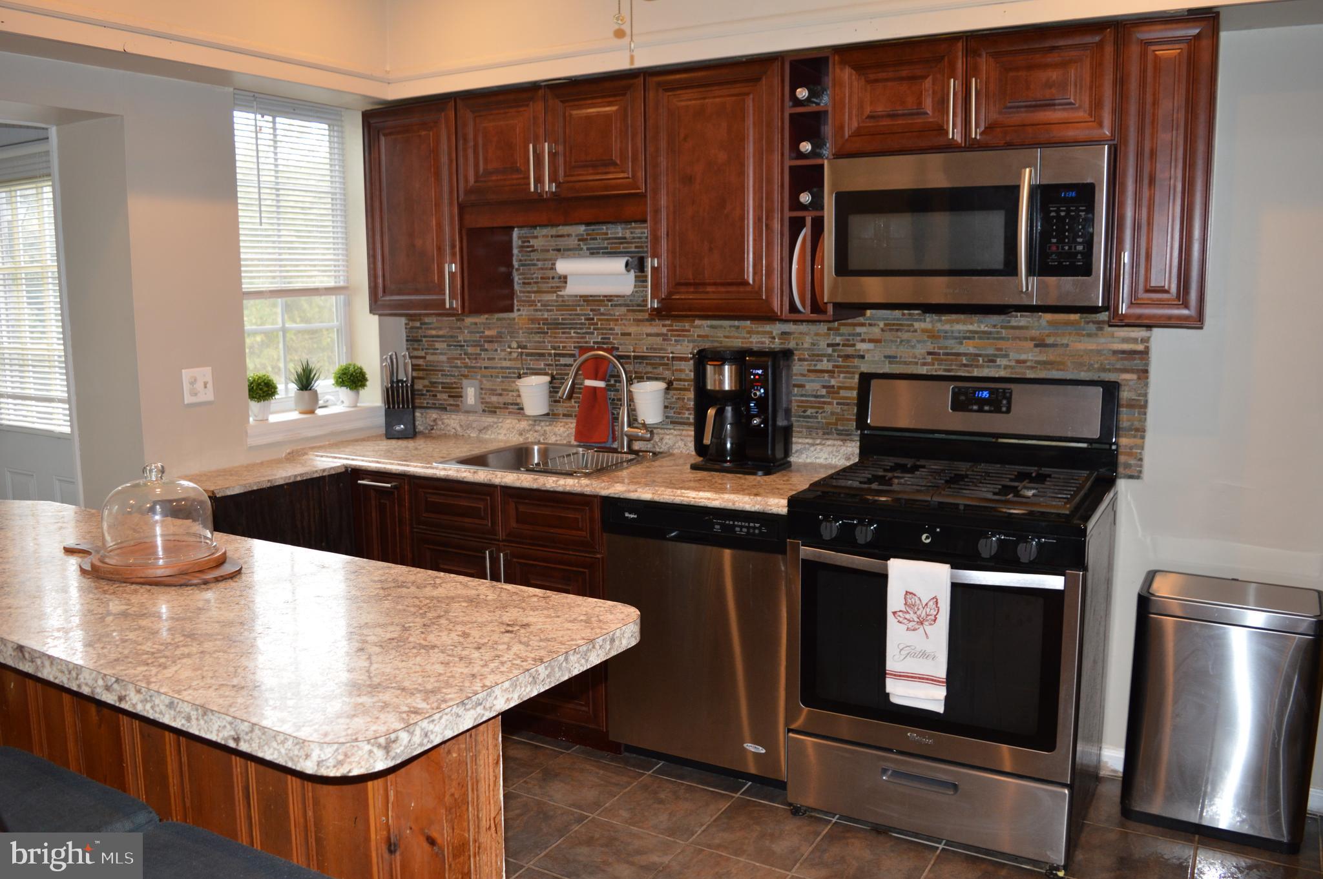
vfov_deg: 47.8
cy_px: 440
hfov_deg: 67.4
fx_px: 991
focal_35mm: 27
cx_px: 662
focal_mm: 18
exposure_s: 1/80
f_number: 4
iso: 400
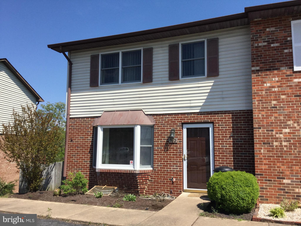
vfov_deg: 45.4
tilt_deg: +5.2
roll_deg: -0.8
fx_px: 270
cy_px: 113
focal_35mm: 31
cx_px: 150
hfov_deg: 58.4
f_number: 2.4
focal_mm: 3.3
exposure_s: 1/1664
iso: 25
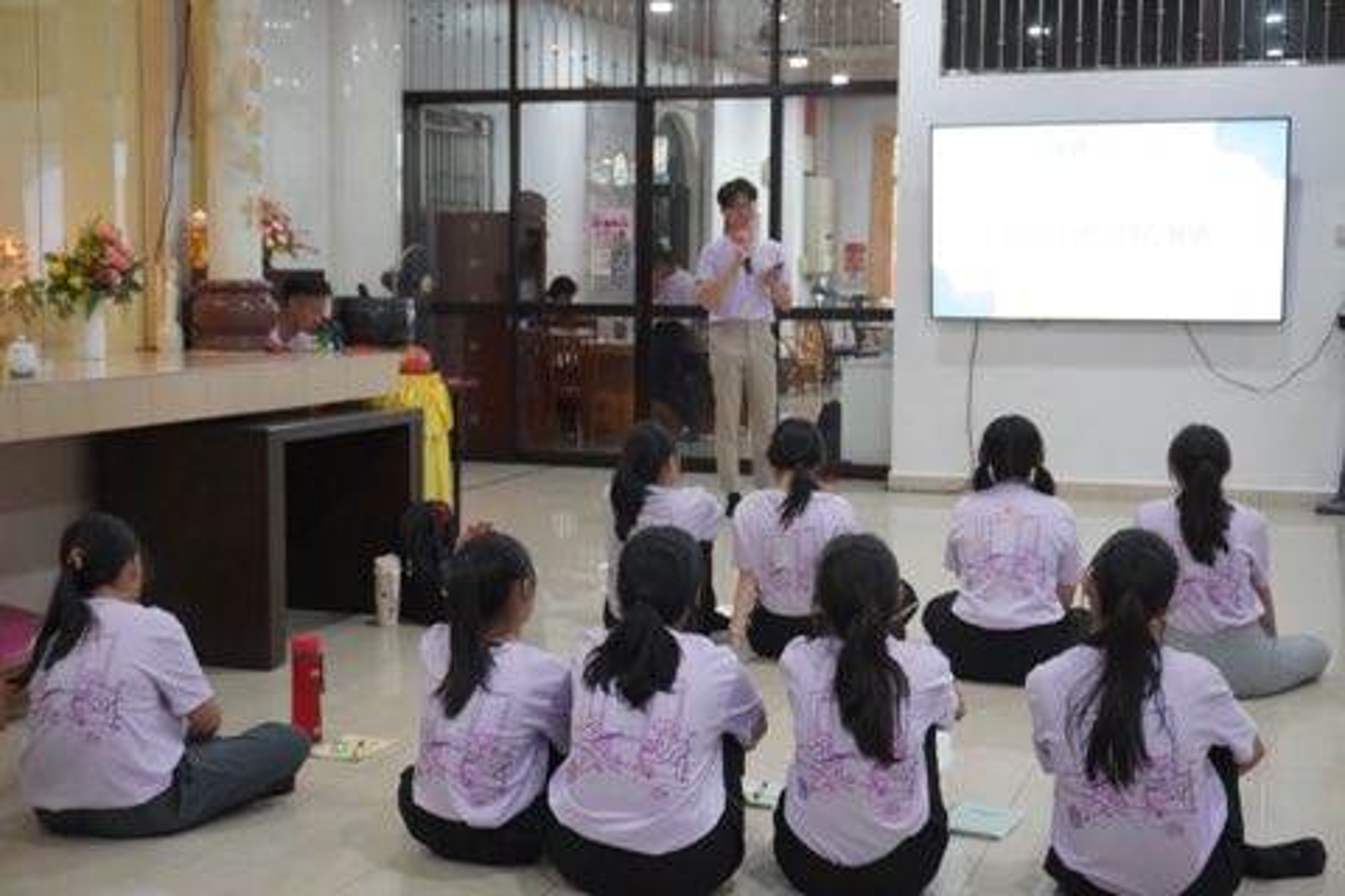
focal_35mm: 48
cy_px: 448
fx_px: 1793
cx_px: 672
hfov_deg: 41.1
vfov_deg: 28.1
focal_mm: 32
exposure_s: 1/160
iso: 4000
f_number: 5
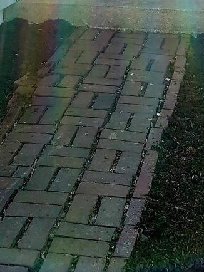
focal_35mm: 92
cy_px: -68
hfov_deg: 16.1
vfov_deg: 19.8
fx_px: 722
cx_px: 98
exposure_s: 1/432
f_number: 2.4
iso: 50
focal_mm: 4.3
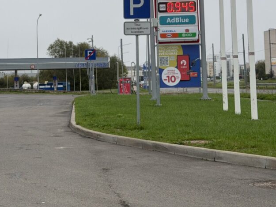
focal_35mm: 82
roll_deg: +1.4
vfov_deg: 17.8
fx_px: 654
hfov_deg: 23.7
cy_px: 35
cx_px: 84
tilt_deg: +3.1
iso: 64
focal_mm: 6.76
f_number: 1.78
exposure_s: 1/1055
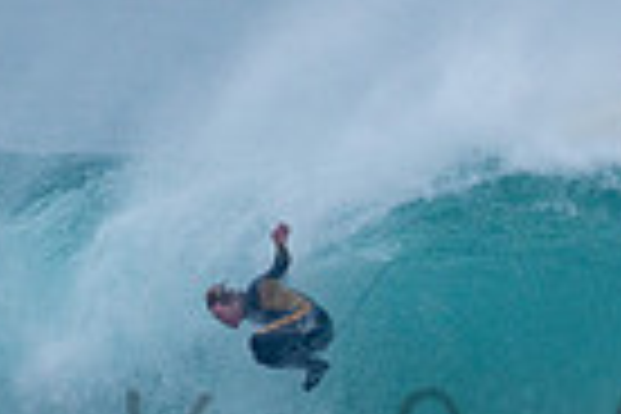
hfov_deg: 0.9
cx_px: 590
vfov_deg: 0.6
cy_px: 421
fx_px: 39154
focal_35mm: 2270
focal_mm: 500
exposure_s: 1/1000
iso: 220
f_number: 5.6
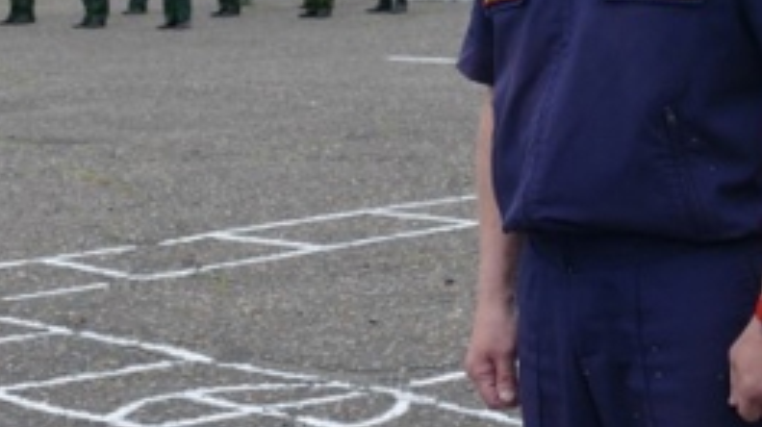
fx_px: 2826
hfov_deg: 15.3
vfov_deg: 8.6
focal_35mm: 140
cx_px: 600
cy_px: -63
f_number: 3.3
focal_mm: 17
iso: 125
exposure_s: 1/400
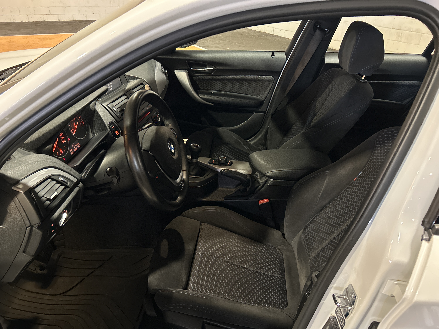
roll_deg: -2.5
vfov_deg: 53.1
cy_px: 164
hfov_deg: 67.3
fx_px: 330
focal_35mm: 26
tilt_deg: -29.6
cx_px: 220
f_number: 1.5
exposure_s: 1/100
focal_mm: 5.7
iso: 2500
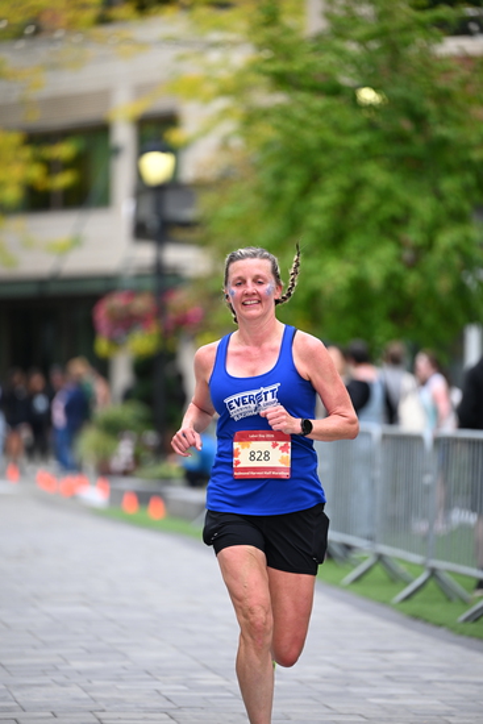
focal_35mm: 200
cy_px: 362
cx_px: 242
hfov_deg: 6.9
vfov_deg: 10.3
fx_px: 4022
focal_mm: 200
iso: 640
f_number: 2.8
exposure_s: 1/1600
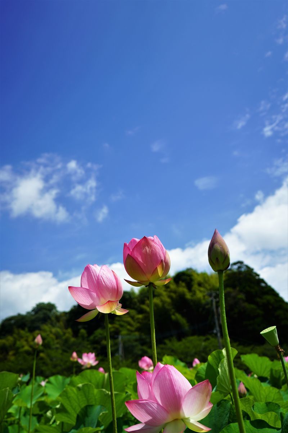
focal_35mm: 31
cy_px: 216
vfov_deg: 60.3
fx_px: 372
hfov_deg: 42.3
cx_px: 144
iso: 100
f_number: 4.5
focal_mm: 31
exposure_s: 1/1600
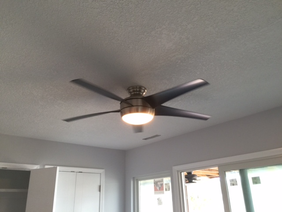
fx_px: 236
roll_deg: +0.9
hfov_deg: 61.7
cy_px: 106
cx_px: 141
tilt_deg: +20.8
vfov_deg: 48.2
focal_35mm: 29
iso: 32
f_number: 2.2
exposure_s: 1/30
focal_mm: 4.15
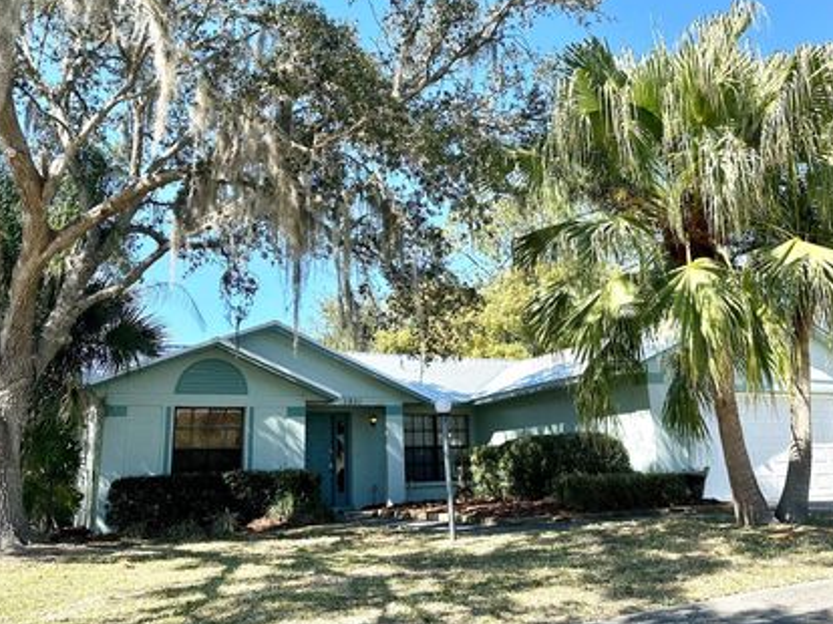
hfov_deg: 61.7
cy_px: 284
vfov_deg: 48.1
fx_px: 697
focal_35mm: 29
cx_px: 429
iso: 80
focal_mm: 6.86
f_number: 1.78
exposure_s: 1/1779
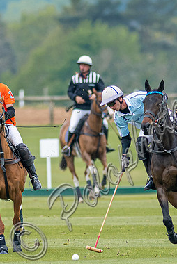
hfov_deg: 1.0
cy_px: 172
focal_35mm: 1330
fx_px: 9790
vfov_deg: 1.5
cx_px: 178
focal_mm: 300
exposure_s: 1/2000
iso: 320
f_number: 2.8
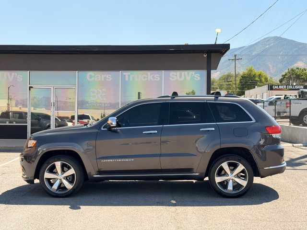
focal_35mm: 48
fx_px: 426
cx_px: 154
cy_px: 115
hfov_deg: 39.7
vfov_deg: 30.3
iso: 80
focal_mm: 6.76
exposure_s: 1/1133
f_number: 1.78
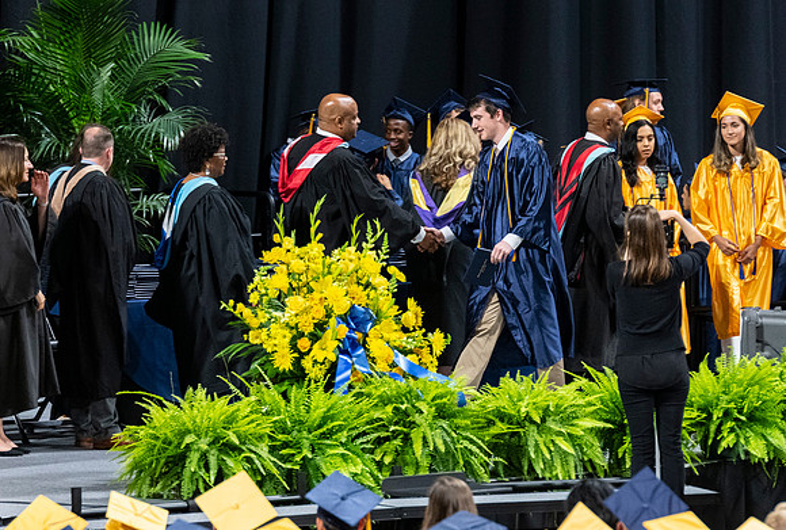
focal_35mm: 337
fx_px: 7391
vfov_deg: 4.1
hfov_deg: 6.1
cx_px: 492
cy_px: 269
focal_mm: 190
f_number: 4
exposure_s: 1/200
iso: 2000
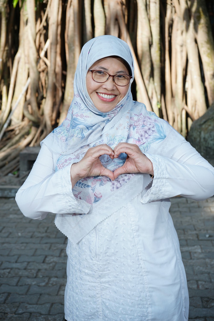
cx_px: 107
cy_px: 160
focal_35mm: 59
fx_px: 526
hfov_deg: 23.0
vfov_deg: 33.9
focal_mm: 59
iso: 160
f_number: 6.3
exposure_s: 1/160
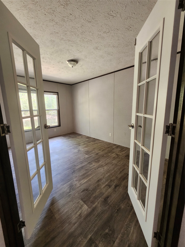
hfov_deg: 89.9
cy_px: 124
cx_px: 92
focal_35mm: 13
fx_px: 93
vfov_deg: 106.2
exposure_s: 1/60
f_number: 2.2
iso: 200
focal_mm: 1.74
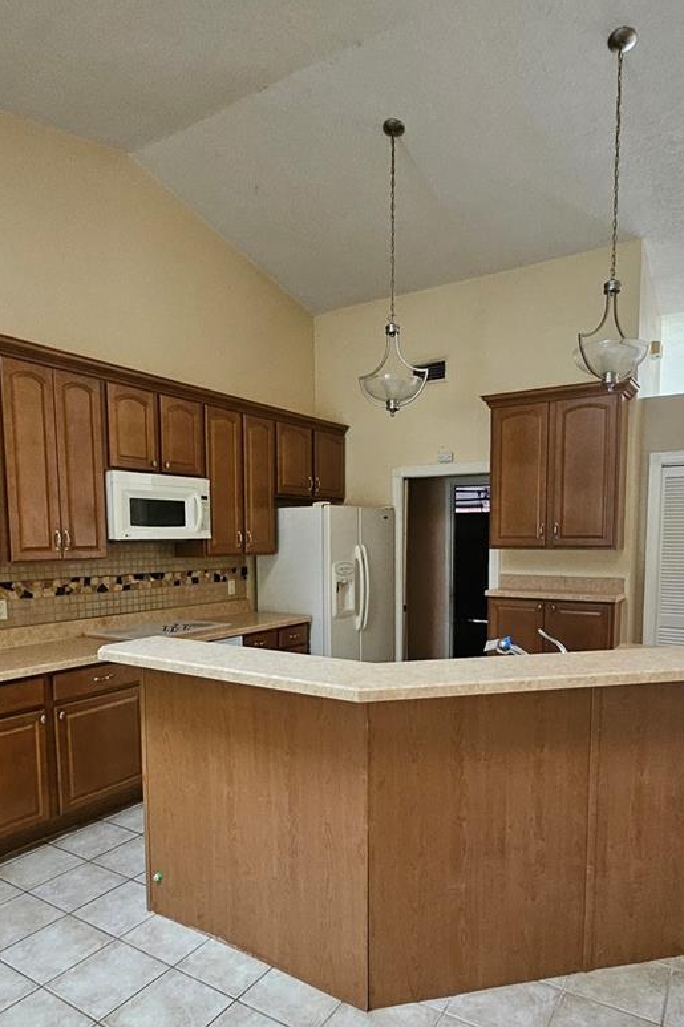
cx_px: 356
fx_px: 599
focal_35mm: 21
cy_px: 593
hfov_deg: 59.5
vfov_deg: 80.7
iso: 320
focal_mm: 1.7
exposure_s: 1/40
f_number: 2.2
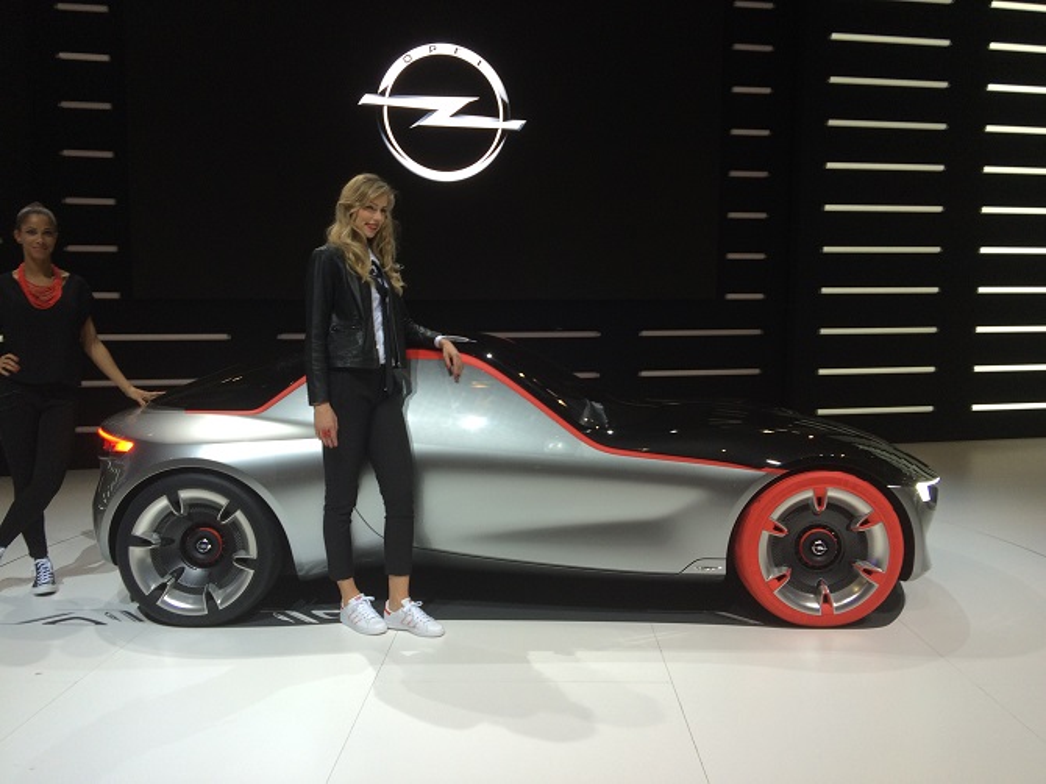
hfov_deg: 61.7
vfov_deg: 48.2
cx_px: 523
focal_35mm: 29
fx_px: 876
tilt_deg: -4.7
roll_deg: +1.9
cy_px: 392
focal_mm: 4.15
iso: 40
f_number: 2.2
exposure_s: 1/100
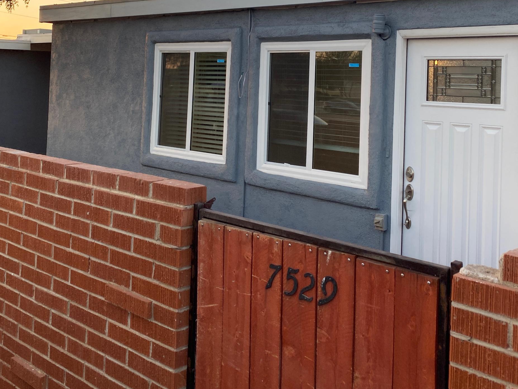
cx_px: 280
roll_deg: -2.8
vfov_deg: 33.3
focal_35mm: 42
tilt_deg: +1.0
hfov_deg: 44.8
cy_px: 76
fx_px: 629
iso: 32
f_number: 1.8
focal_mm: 4.25
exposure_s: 1/184
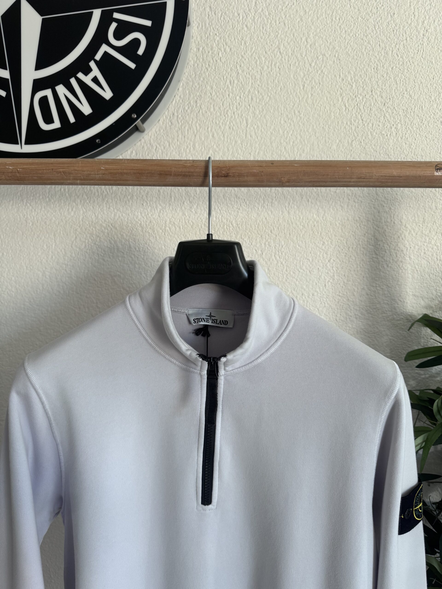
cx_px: 221
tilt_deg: -4.0
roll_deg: -0.6
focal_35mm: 24
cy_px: 294
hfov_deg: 56.8
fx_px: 409
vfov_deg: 71.6
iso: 125
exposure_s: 1/121
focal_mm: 6.76
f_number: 1.78
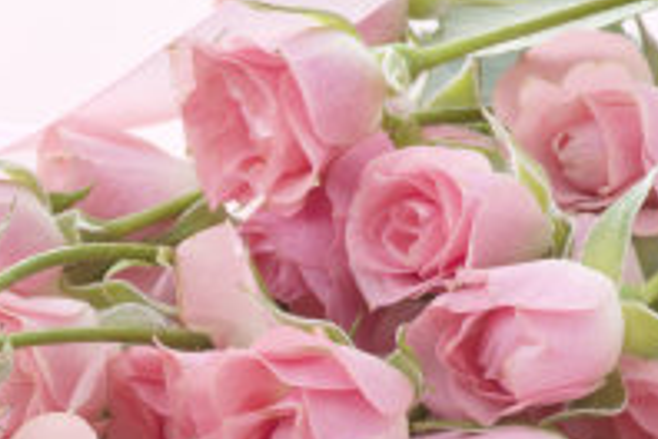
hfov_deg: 6.6
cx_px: -143
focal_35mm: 309
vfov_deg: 4.4
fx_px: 5647
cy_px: 545
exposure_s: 1/160
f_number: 20
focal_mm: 100
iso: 100
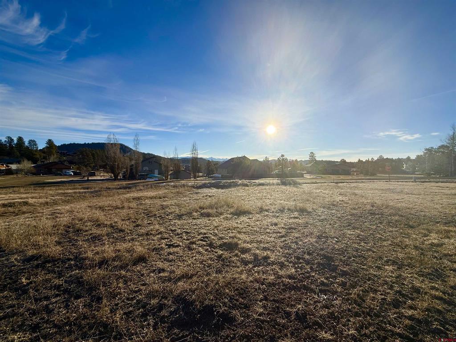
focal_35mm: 14
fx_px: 184
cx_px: 228
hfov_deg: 102.1
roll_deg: +0.2
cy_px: 171
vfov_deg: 85.7
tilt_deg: -1.6
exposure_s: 1/4762
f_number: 2.2
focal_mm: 2.22
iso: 50
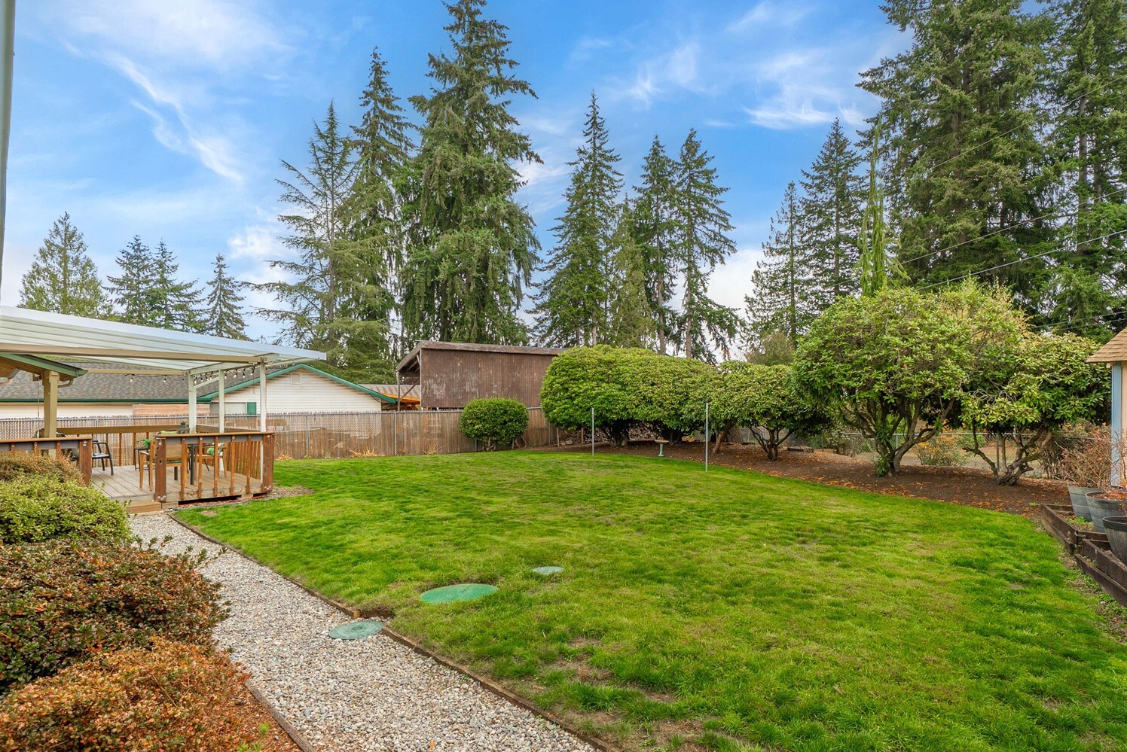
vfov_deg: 70.3
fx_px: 532
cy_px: 412
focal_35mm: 17
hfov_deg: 92.8
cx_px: 632
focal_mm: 15
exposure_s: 1/40
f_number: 7.1
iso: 80
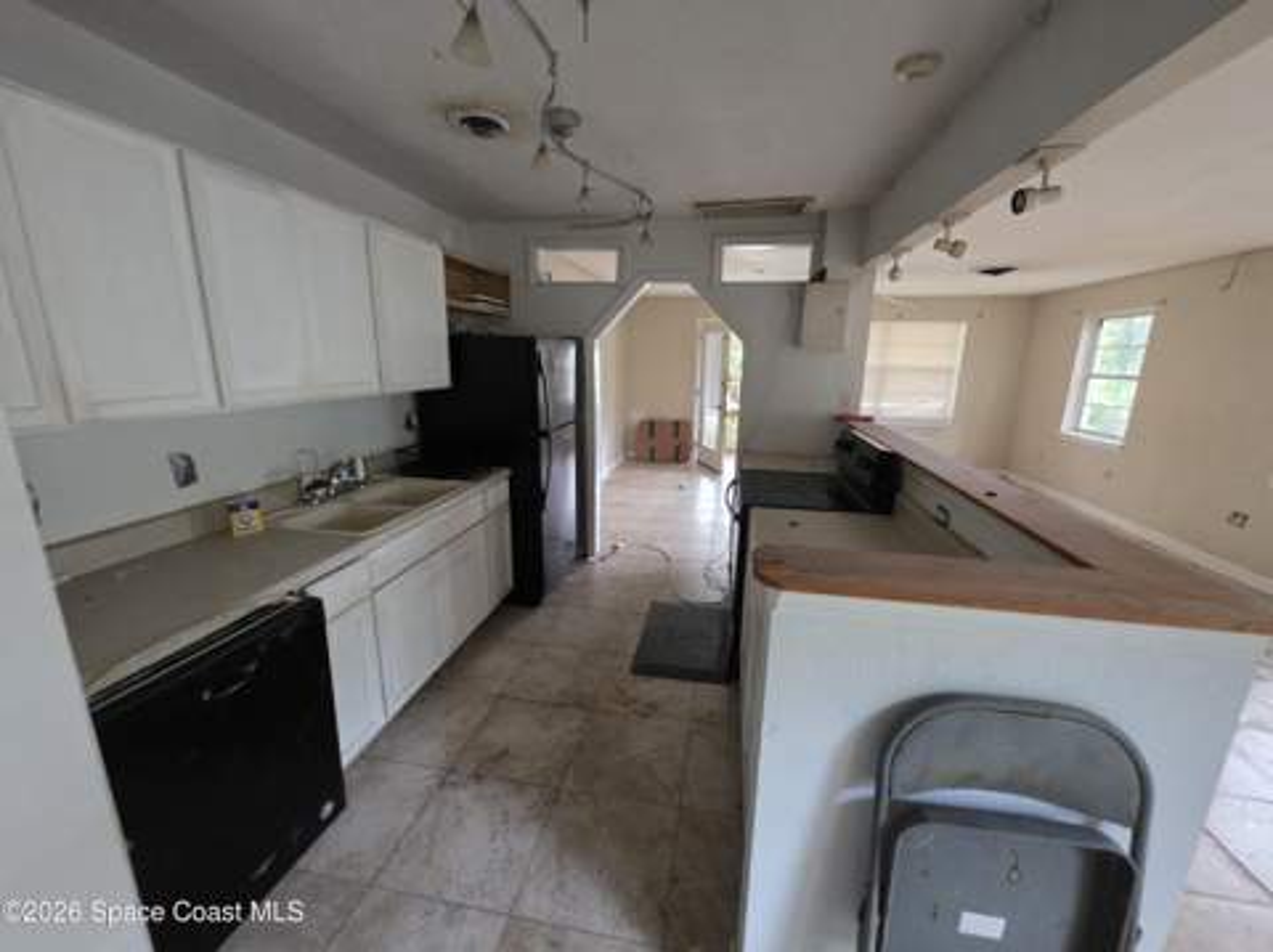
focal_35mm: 13
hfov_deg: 106.2
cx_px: 636
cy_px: 476
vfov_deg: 89.8
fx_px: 478
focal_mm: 2.2
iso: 640
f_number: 1.9
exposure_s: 1/60
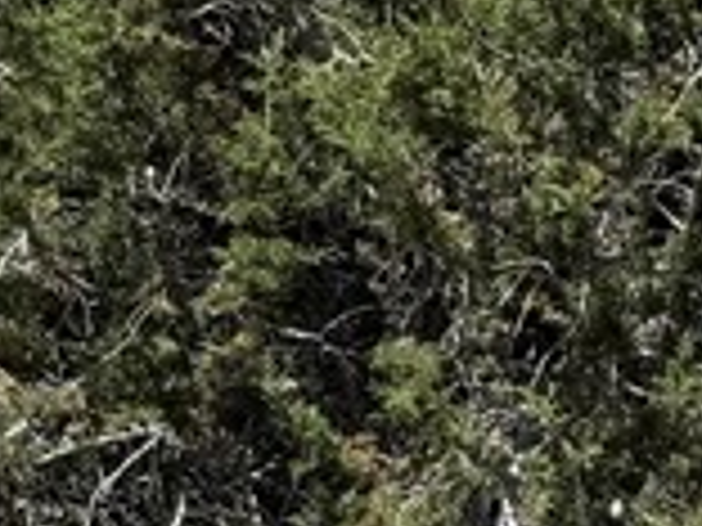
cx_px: 2290
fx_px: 3204
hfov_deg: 9.2
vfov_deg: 9.3
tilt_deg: +2.3
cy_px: 530
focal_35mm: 158
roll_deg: -1.1
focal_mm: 6.76
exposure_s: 1/4049
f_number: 1.78
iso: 80
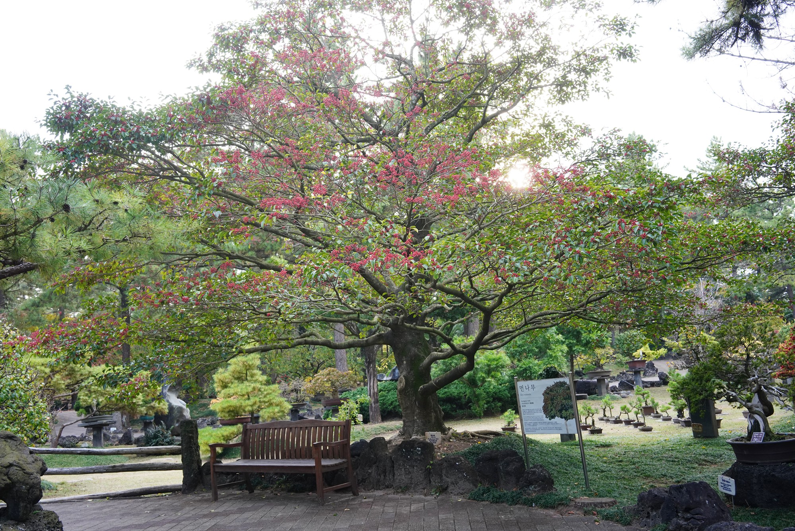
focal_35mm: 35
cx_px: 398
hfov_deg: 54.4
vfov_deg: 37.9
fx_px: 773
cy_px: 266
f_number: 8
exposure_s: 1/100
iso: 1000
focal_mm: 35
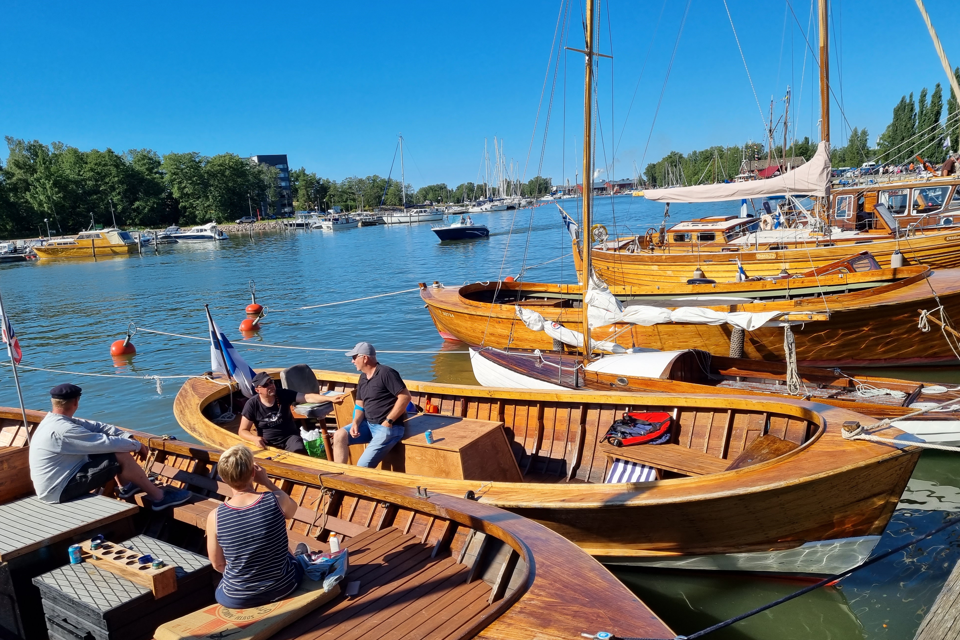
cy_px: 341
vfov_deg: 46.4
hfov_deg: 65.5
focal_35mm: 28
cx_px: 483
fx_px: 747
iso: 50
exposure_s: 1/2768
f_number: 1.8
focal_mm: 5.4
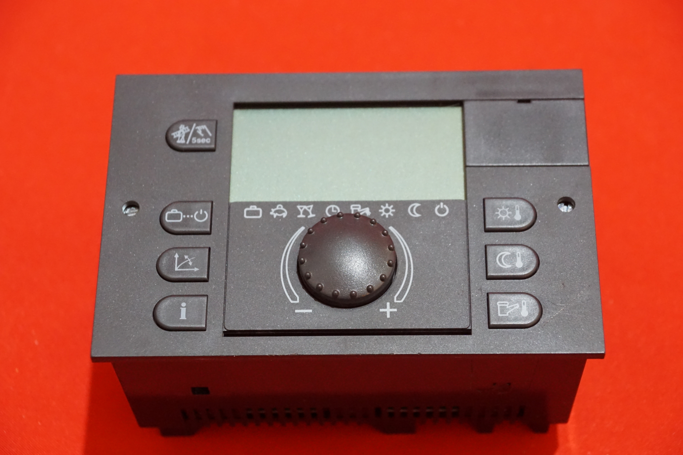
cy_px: 228
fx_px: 1707
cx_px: 342
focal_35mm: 90
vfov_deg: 15.2
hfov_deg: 22.6
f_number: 5.6
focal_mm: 60
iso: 3200
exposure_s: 1/20
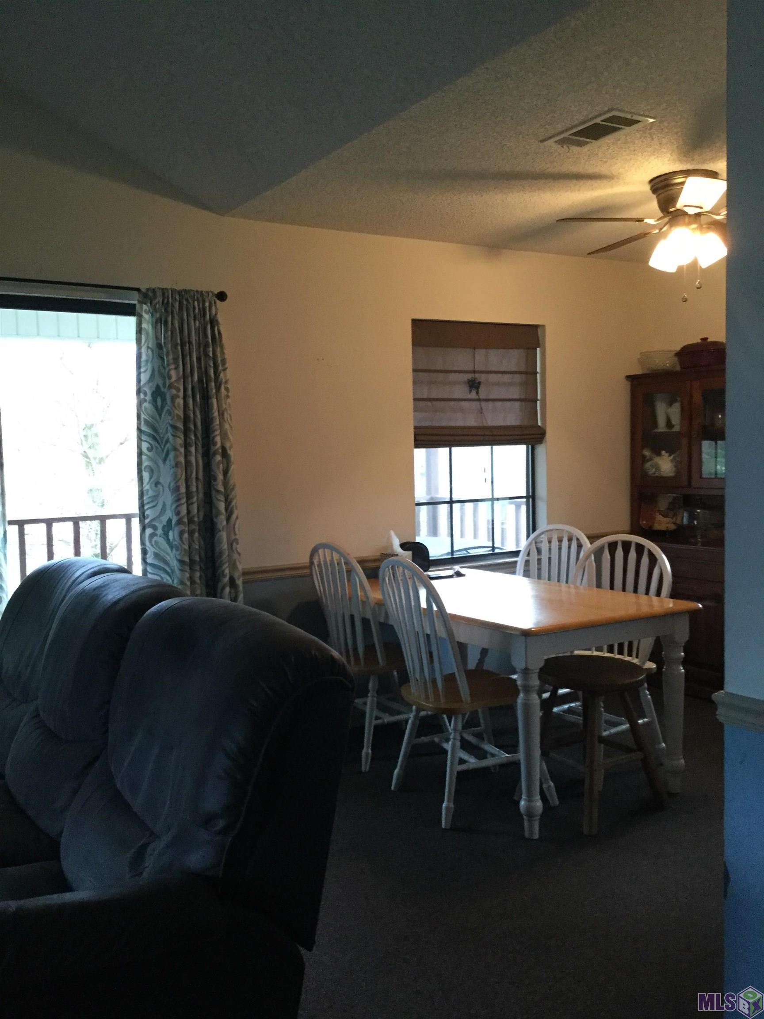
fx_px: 912
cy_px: 510
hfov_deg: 45.4
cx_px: 382
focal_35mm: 31
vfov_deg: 58.4
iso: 160
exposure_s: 1/30
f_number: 2.4
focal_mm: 3.3
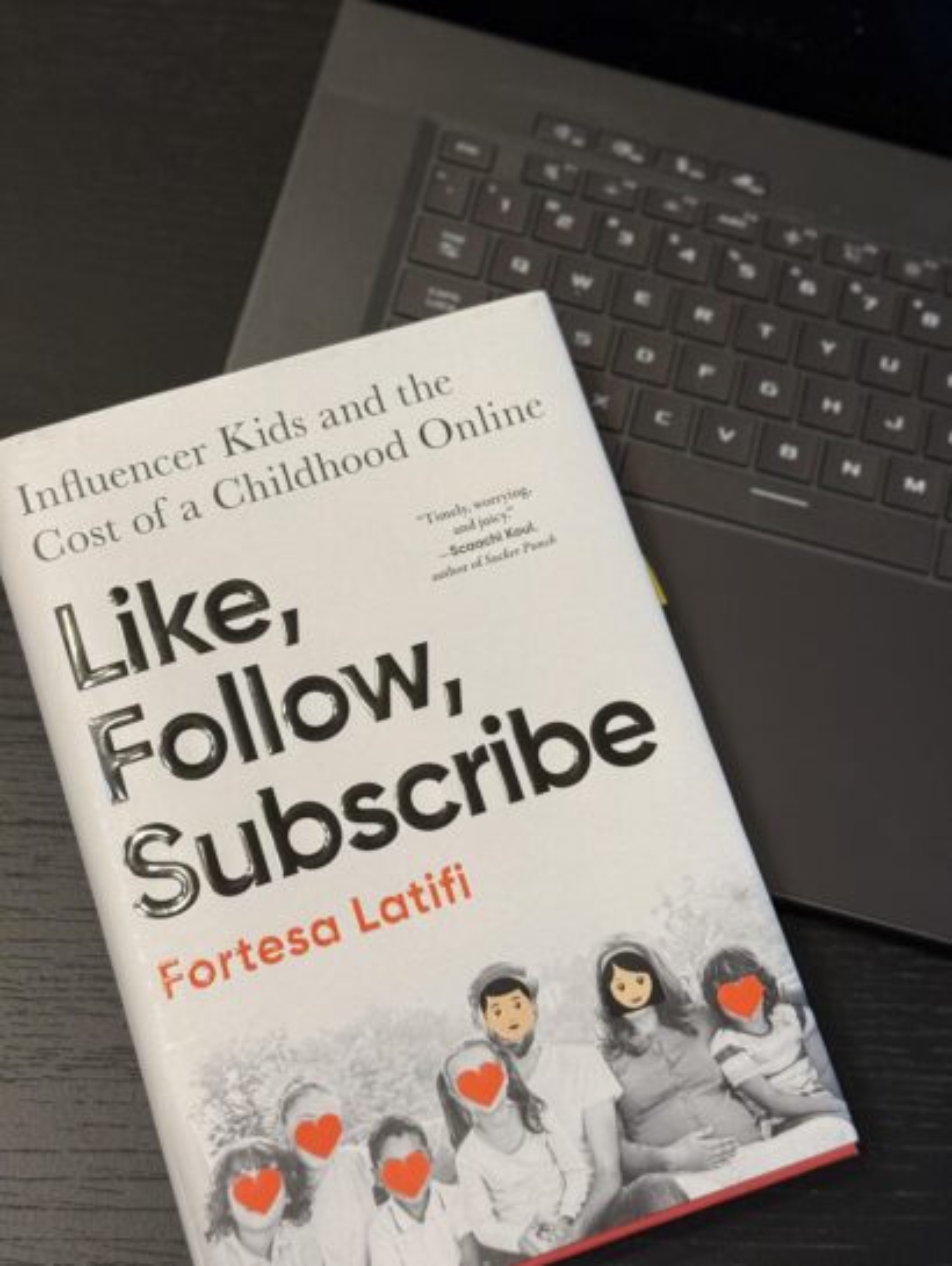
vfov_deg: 39.6
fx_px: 1757
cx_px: 476
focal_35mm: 48
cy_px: 633
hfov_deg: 30.3
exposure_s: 1/60
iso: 100
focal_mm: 6.76
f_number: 1.78
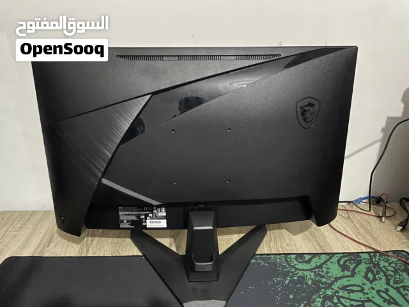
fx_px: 307
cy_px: 154
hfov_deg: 67.3
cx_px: 204
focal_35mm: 26
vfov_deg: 53.1
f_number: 1.6
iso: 1600
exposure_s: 1/25
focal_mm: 4.2
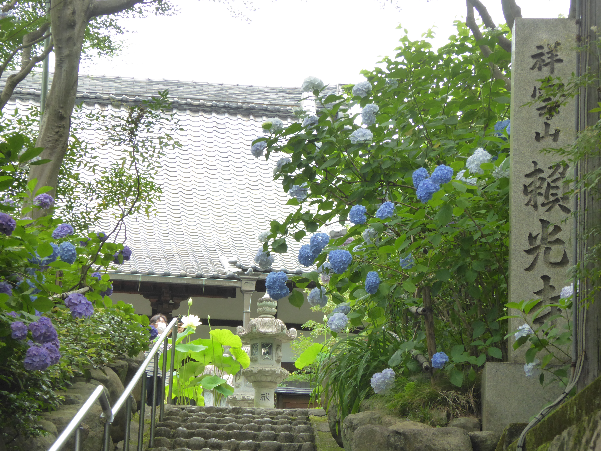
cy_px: 226
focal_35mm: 135
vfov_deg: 11.0
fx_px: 2344
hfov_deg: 14.6
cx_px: 300
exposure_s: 1/60
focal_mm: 24.2
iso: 160
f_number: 5.3
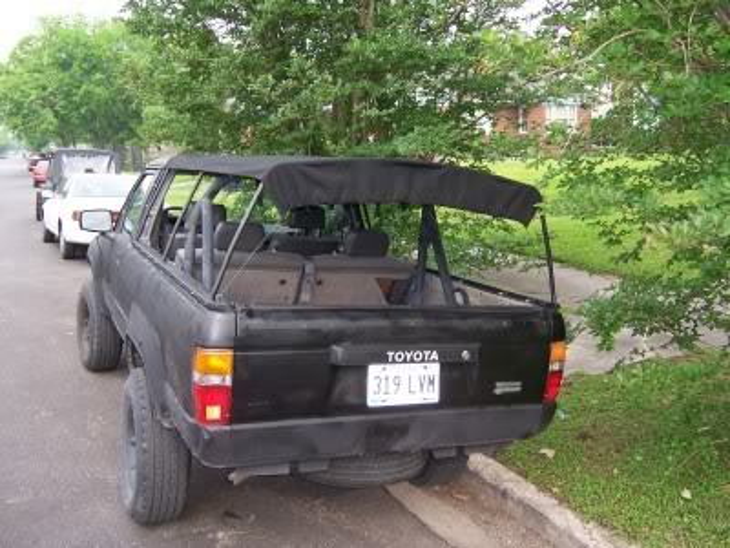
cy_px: 274
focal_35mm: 33
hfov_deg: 55.4
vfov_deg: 42.9
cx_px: 365
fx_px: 696
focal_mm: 5.5
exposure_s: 1/90
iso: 80
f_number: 3.4
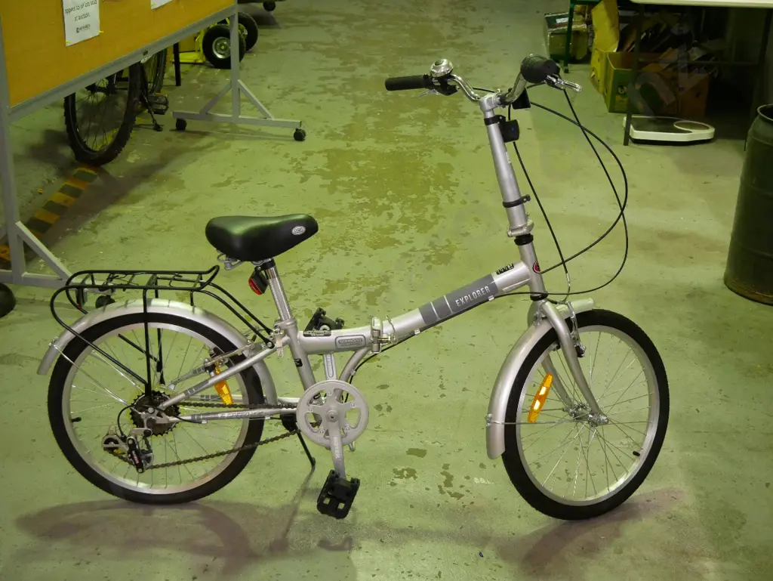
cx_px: 386
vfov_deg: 31.5
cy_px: 290
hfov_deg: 41.2
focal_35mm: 46
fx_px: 1028
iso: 3200
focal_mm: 23
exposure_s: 1/160
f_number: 4.3
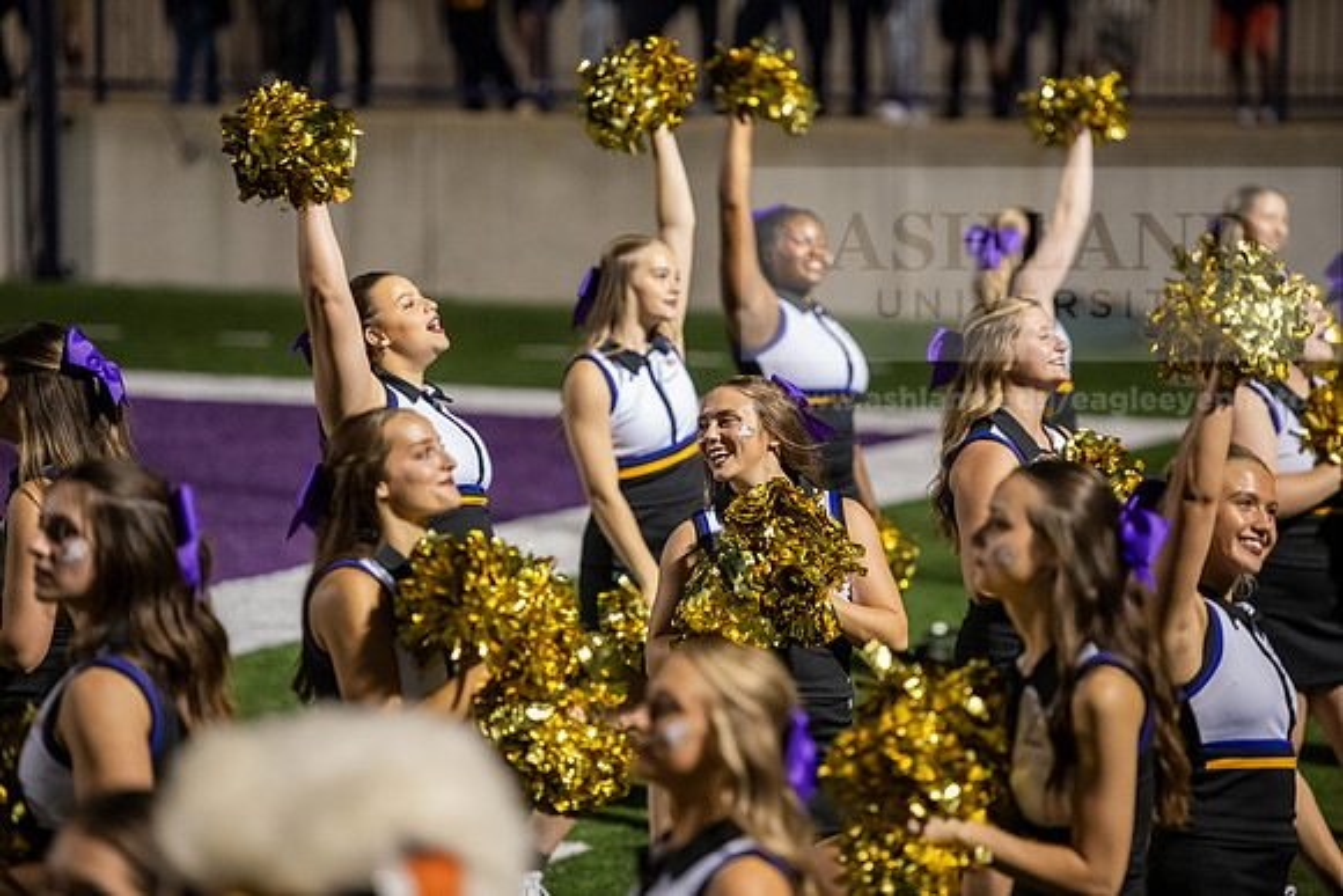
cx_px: 672
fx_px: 6530
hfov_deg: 11.7
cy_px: 448
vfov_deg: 7.9
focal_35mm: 175
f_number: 3.2
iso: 4000
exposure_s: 1/400
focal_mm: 175
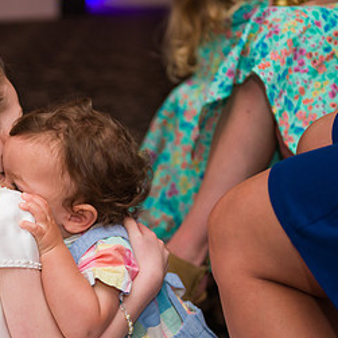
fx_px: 1083
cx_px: 31
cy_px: 193
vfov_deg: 17.7
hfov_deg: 17.5
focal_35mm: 98
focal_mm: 50
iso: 1250
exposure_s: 1/200
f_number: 3.2
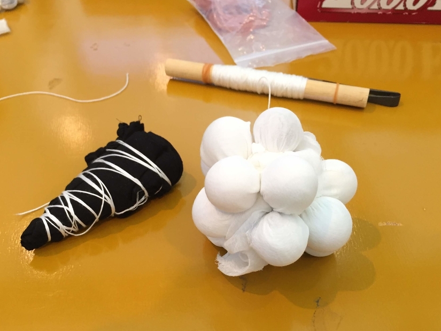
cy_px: 201
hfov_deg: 51.3
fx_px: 459
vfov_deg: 39.5
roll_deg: -0.3
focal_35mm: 36
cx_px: 213
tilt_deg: -43.5
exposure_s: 1/30
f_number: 2.2
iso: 100
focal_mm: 4.15
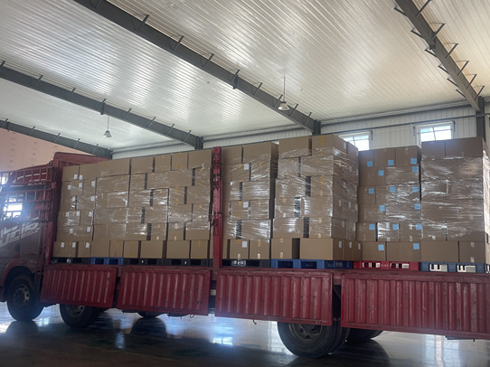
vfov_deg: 39.6
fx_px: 509
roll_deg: -1.8
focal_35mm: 36
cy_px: 169
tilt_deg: +9.0
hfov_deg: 51.2
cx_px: 282
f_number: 1.6
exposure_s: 1/121
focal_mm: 5.1
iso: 100
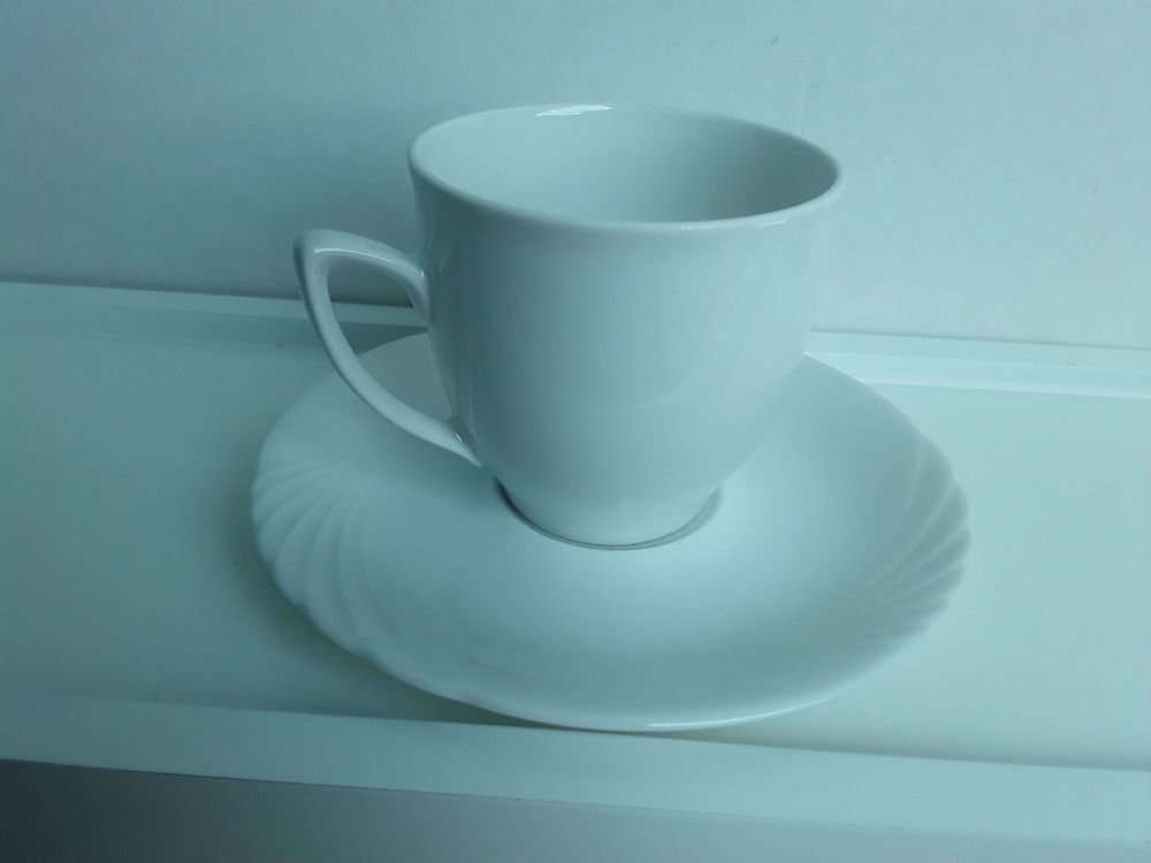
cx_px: 576
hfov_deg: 65.3
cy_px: 432
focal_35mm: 27
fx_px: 898
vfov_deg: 51.4
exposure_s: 1/120
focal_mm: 2.91
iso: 40
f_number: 1.9
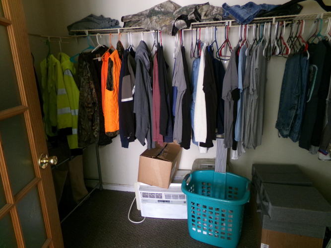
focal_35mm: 24
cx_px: 166
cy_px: 124
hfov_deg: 71.6
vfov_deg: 56.8
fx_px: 229
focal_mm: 4.3
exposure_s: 1/17
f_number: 3.7
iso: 473
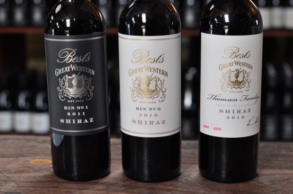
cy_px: 97
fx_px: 609
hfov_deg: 27.0
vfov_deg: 18.1
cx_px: 146
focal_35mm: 75
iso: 500
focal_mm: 50
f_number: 4
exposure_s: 1/60
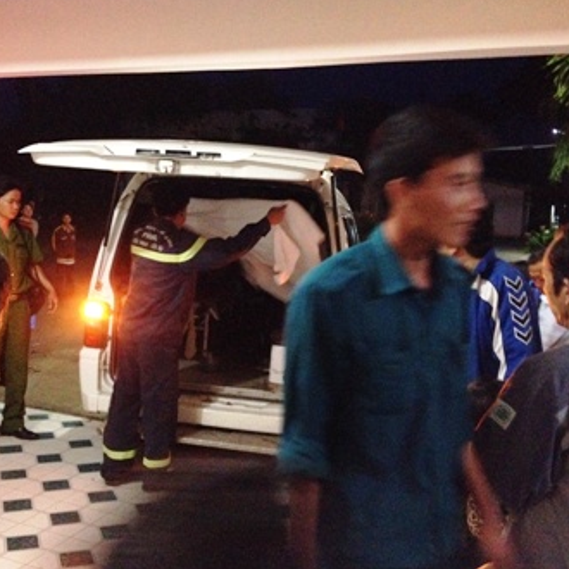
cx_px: 240
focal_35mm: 42
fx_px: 781
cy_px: 281
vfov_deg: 40.0
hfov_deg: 39.9
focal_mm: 4.28
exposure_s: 1/15
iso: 800
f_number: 2.4
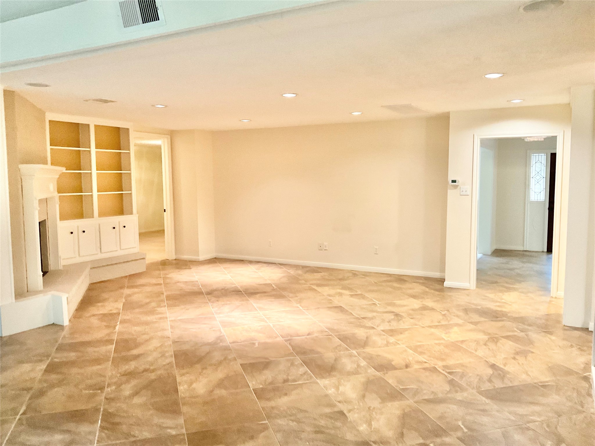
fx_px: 498
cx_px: 298
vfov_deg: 48.2
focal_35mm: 29
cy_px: 223
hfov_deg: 61.7
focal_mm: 3
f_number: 1.8
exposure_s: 1/60
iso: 200
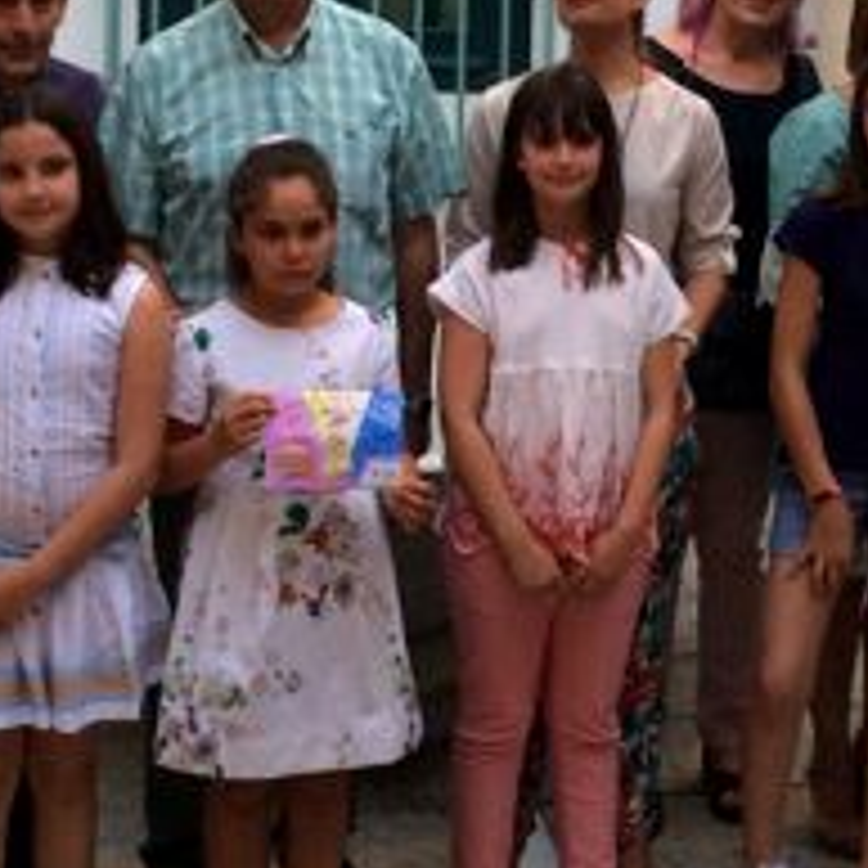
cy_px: 16
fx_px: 2667
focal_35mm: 94
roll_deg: -1.0
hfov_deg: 18.4
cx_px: 636
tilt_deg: -5.2
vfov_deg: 18.1
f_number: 2.2
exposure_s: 1/120
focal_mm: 4.15
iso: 64
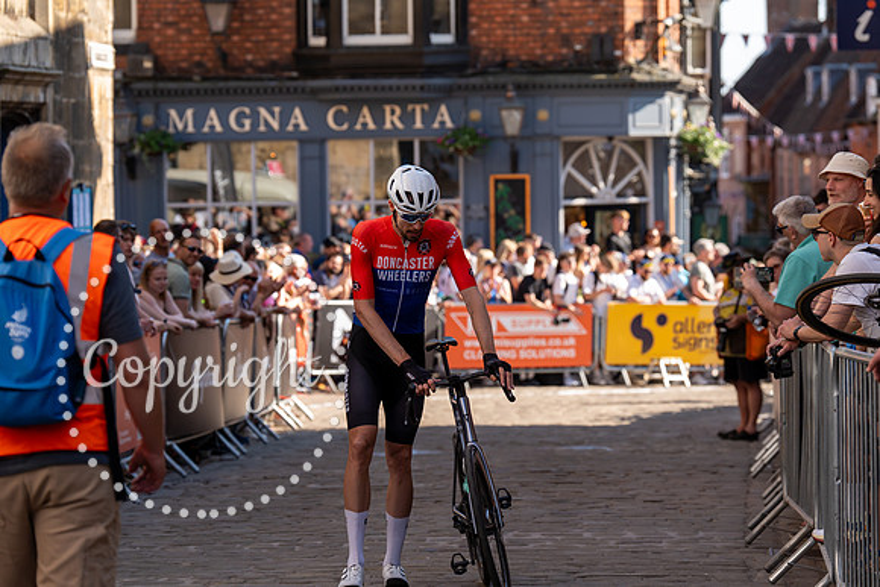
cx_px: 440
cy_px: 294
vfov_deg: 11.2
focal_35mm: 122
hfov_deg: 16.8
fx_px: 2983
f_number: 4
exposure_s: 1/1000
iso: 400
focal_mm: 122
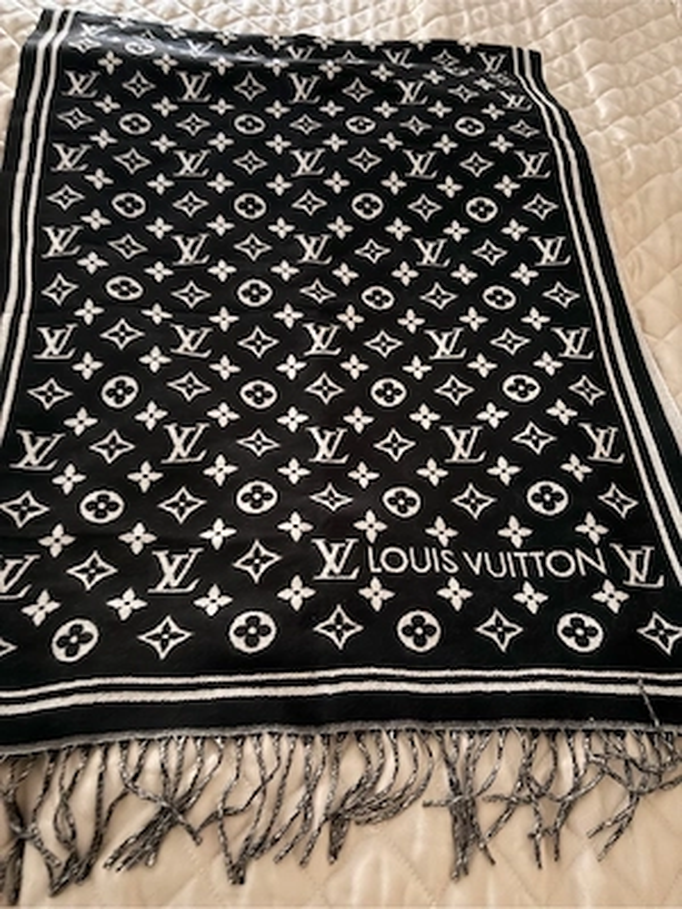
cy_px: 454
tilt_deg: -55.9
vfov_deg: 67.3
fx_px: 683
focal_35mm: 26
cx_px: 341
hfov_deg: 53.1
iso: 640
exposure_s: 1/9
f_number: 1.6
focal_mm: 5.96
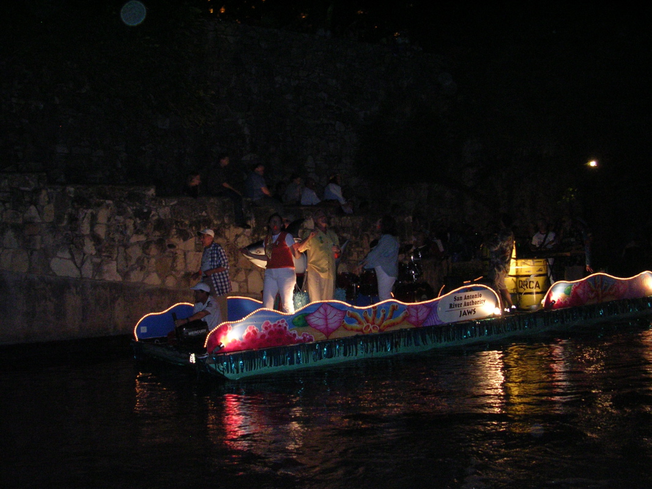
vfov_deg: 37.7
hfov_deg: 49.0
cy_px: 244
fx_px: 716
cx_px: 326
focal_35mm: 38
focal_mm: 5.8
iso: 200
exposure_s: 1/60.1
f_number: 2.8
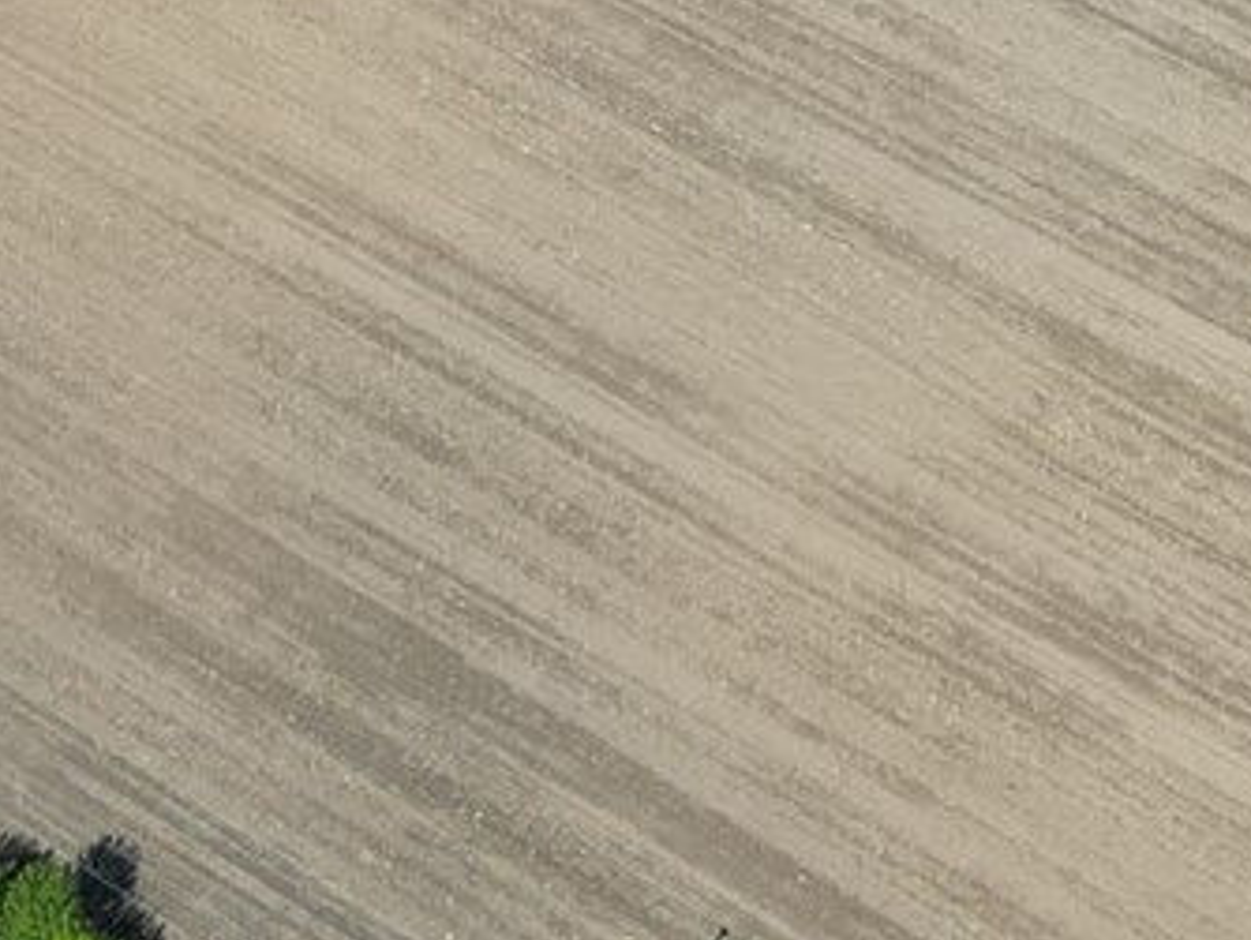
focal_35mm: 147
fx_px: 5316
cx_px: 704
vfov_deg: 8.9
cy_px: -1543
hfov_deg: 13.4
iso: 100
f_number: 1.7
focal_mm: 6.72
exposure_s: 1/2000
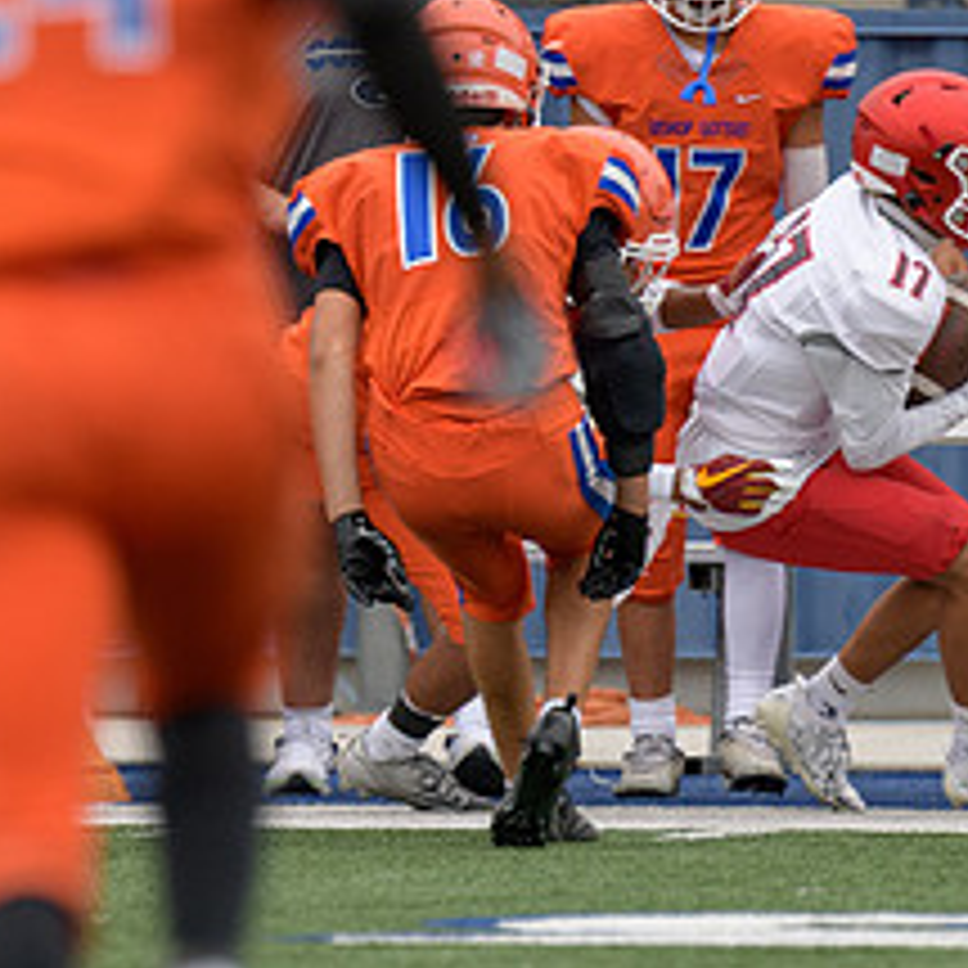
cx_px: 472
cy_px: 702
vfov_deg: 1.8
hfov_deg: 1.8
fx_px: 31163
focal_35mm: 985
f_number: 2.8
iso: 360
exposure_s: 1/800
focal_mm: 270
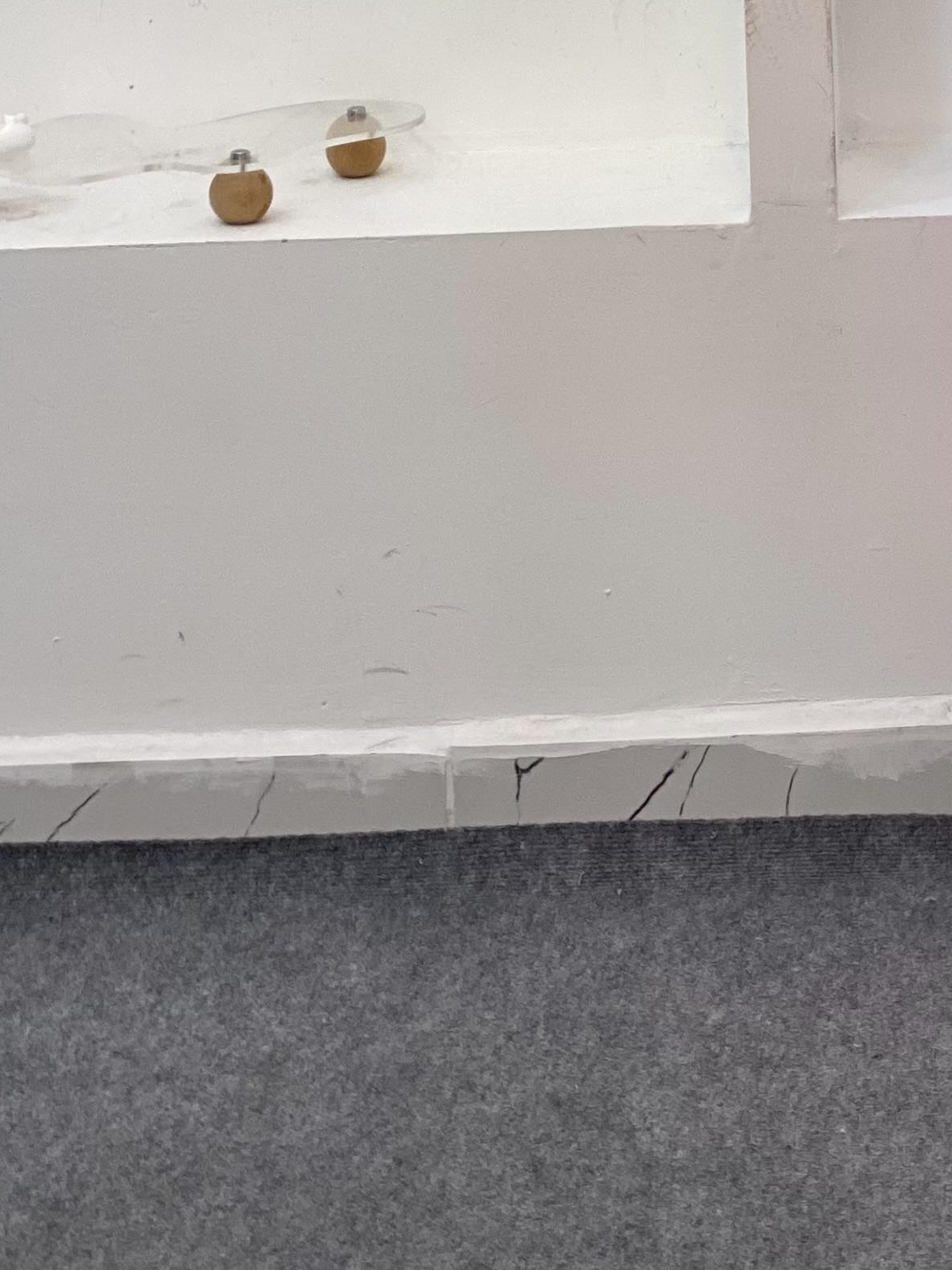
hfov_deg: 11.2
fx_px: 4767
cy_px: -274
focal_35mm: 130
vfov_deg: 14.6
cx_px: 1093
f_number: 2
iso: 64
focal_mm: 6
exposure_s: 1/100
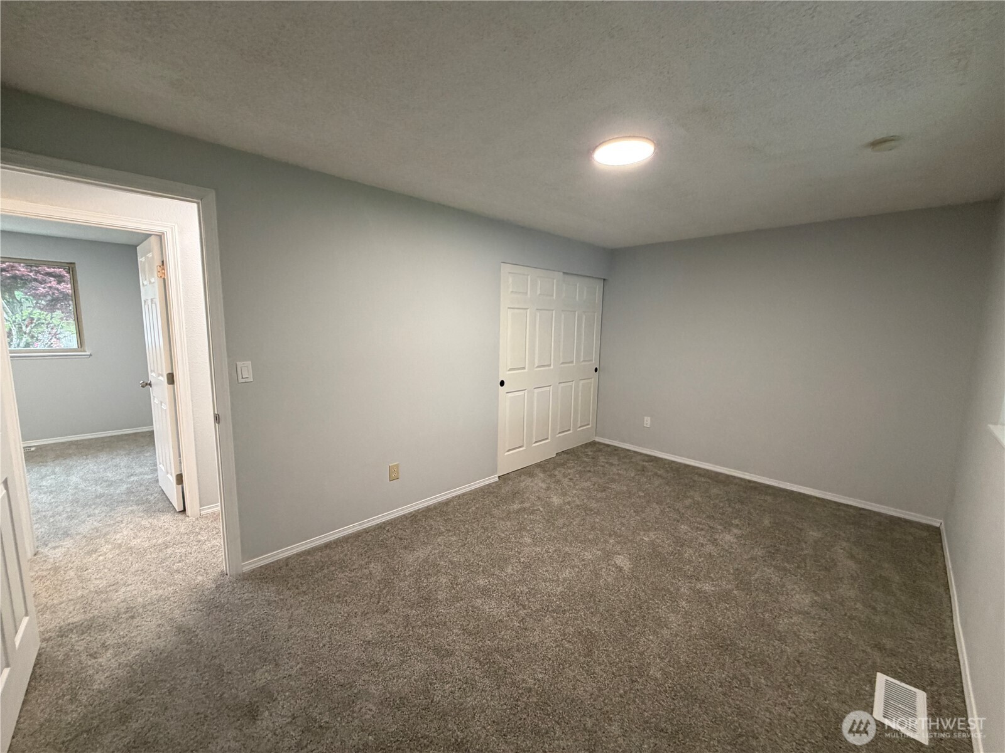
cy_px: 376
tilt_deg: -8.5
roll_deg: -0.9
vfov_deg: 85.7
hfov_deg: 102.1
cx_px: 502
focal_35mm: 14
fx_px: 406
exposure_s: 1/60
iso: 250
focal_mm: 2.22
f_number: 2.2
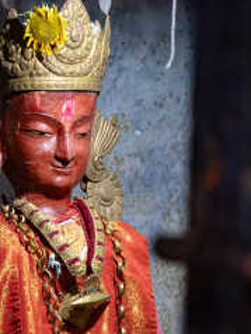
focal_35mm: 133
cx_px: 50
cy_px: 233
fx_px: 1284
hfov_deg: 11.1
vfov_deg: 14.8
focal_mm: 55
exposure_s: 1/80
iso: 2000
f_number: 3.5
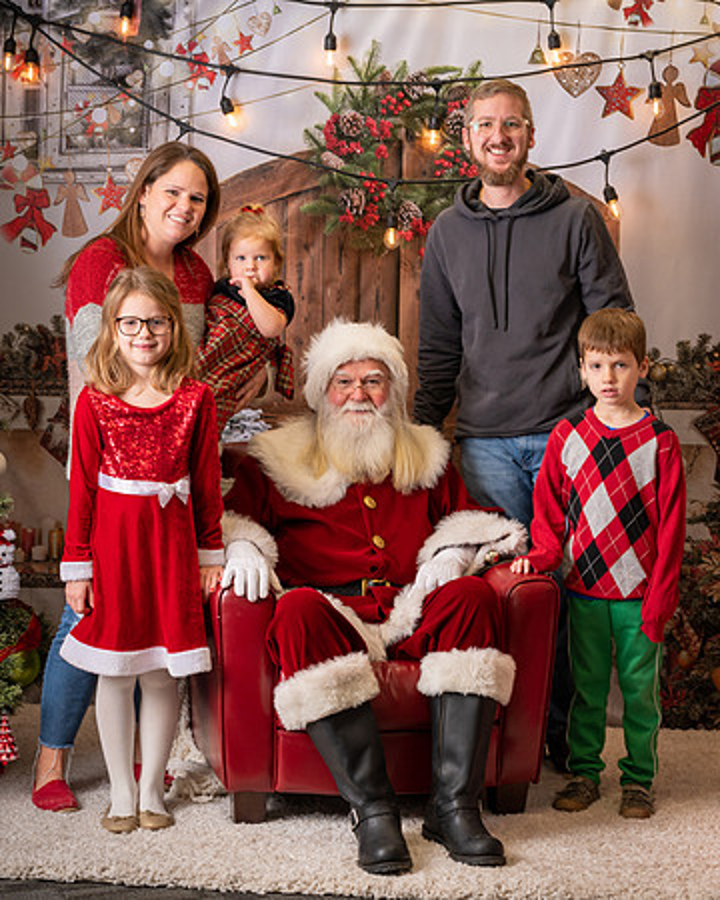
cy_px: 450
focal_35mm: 70
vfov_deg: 27.0
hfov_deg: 21.7
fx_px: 1875
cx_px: 341
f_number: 7.1
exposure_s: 1/100
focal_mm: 50
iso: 100
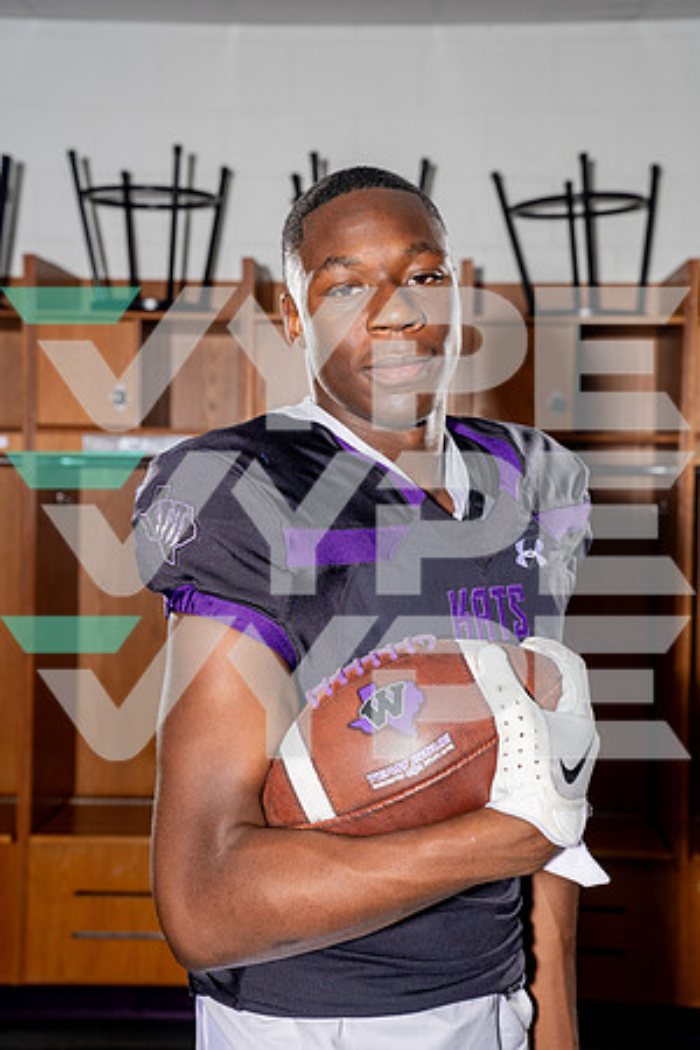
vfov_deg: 36.2
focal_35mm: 55
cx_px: 350
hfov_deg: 24.6
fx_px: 1604
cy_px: 525
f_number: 5.6
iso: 100
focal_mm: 55
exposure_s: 1/250
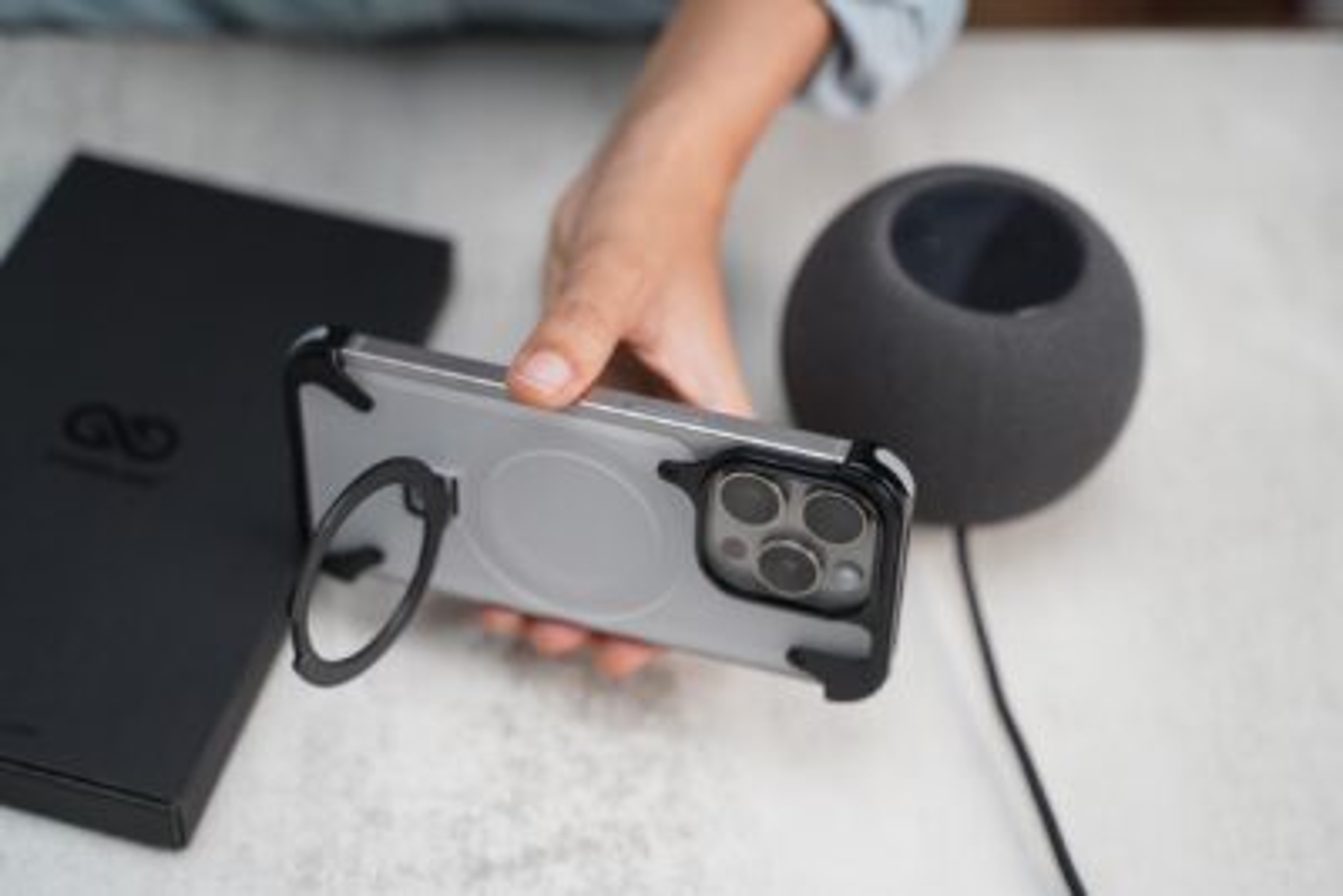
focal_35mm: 59
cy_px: 448
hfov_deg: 33.9
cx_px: 672
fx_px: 2202
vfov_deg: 23.0
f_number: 2.8
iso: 1600
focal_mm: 59
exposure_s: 1/160
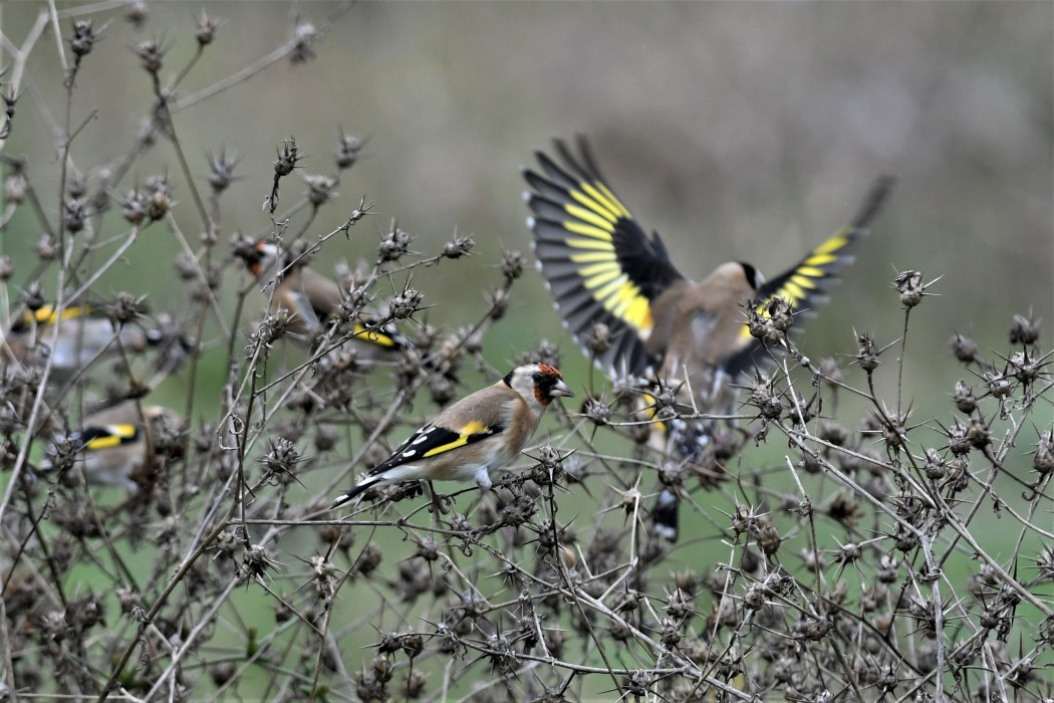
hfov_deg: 3.3
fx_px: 18444
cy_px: 352
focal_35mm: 630
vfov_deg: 2.2
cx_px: 527
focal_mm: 420
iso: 1100
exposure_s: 1/640
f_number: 7.1
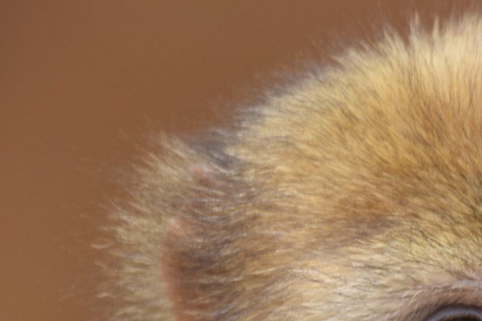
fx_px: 33322
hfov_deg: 0.8
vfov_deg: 0.6
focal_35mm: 2489
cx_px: 570
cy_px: 413
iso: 500
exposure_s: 1/160
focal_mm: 600
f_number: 7.1
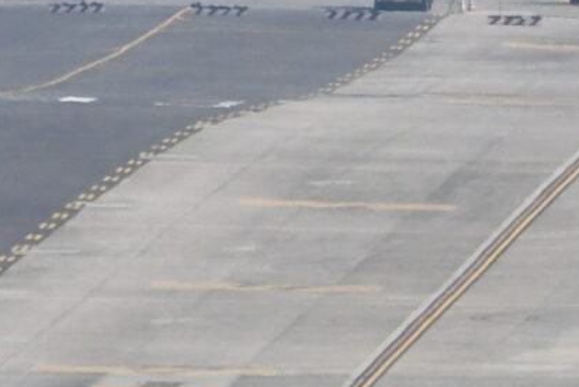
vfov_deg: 0.5
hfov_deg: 0.7
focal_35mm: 2795
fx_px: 44966
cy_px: 248
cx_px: 1657
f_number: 7.1
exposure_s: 1/8000
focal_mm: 300
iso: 1400
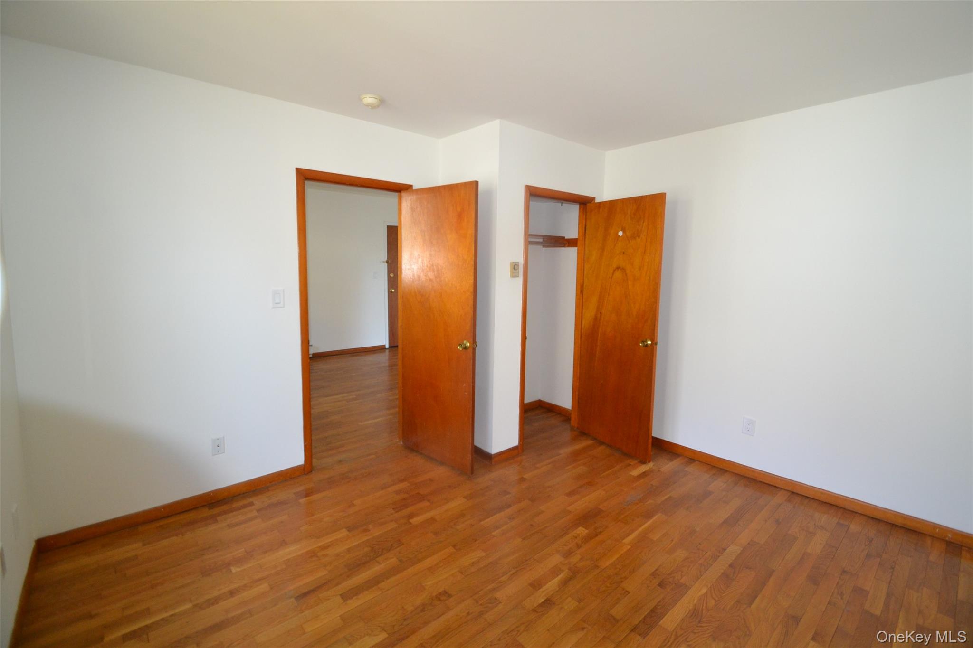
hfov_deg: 100.4
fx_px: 405
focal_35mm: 15
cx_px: 486
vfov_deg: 77.3
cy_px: 324
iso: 1000
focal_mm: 10
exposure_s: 1/60
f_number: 3.5
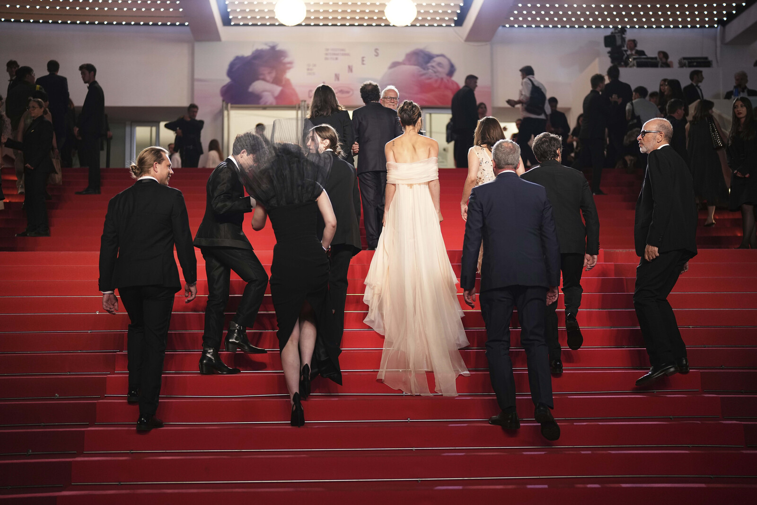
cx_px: 378
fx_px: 1051
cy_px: 252
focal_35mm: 50
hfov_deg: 39.6
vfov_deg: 27.0
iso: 800
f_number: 1.4
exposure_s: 1/800
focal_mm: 50
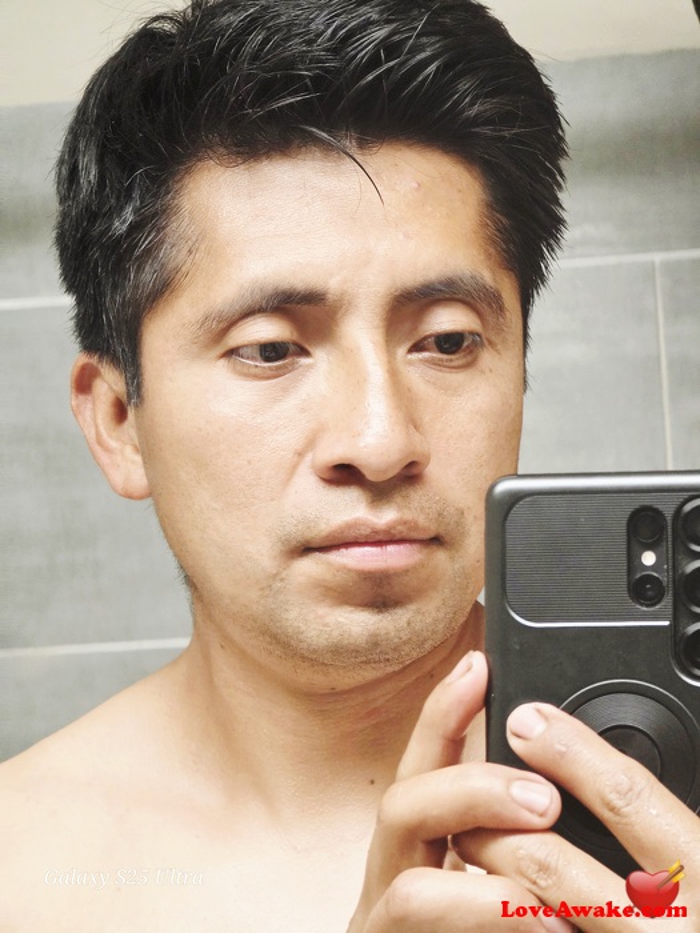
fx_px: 3101
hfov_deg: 12.9
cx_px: 350
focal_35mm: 115
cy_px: 466
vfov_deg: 17.1
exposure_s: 1/60.2
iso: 1000
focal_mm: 18.6
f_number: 3.4
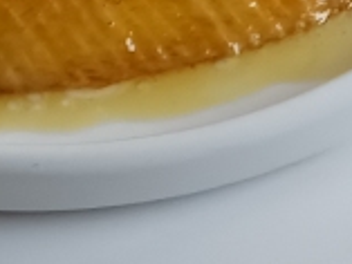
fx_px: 2096
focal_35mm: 206
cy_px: -669
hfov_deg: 9.6
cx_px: 285
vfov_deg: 6.3
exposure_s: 1/25
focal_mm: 4
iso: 320
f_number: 1.8
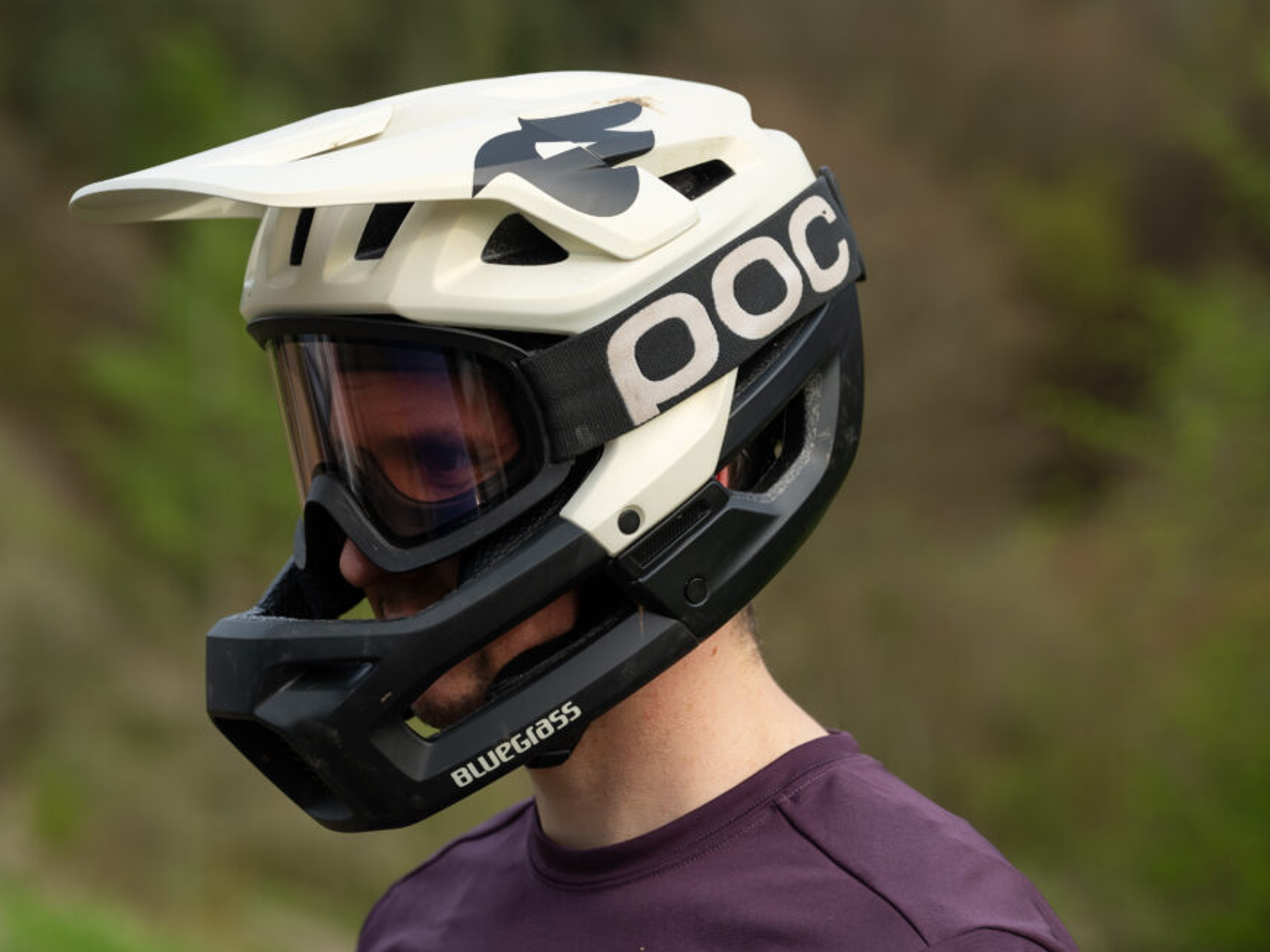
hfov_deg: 17.1
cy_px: 480
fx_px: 4219
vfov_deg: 12.9
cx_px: 634
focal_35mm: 115
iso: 125
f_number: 5
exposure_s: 1/320
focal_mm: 105
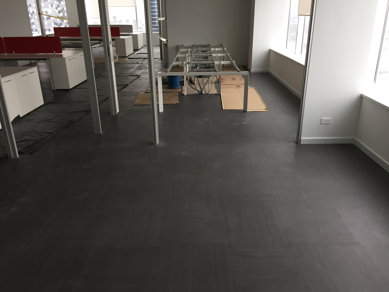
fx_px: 326
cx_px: 194
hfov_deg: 61.7
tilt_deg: -22.0
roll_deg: +0.0
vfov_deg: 48.2
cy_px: 146
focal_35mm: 29
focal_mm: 4.15
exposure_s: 1/30
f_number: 2.2
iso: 64
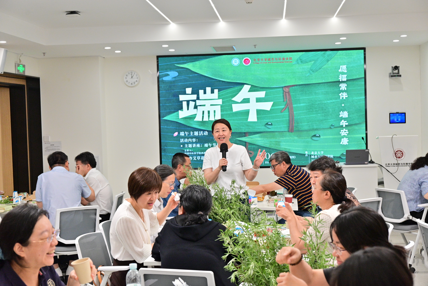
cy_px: 143
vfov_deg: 24.6
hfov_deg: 36.2
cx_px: 214
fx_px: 654
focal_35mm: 55
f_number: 5.6
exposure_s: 1/200
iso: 2200
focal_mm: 55
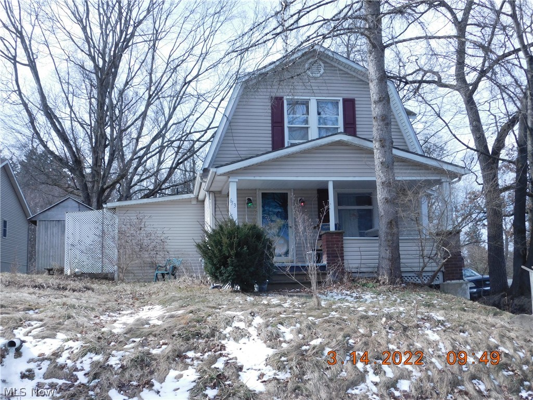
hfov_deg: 46.8
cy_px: 200
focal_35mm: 40
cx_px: 266
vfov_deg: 36.0
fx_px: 616
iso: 125
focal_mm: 7.1
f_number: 3.6
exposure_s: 1/500
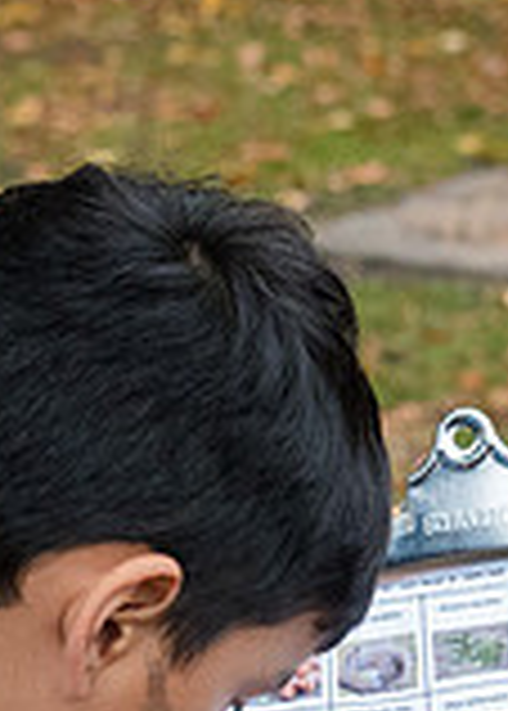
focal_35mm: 174
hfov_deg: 8.3
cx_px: 247
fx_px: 3512
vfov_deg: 11.3
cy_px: 865
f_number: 4
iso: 4000
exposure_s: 1/500
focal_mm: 35
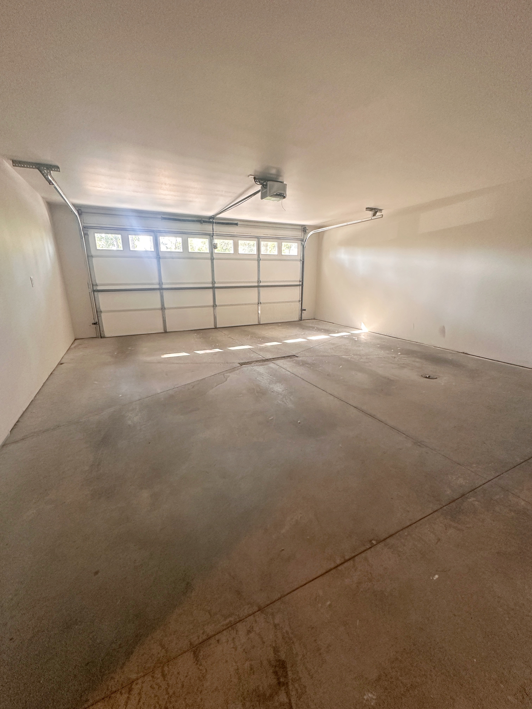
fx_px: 287
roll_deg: -0.4
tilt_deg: -15.6
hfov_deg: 85.7
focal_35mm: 14
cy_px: 354
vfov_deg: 102.1
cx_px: 266
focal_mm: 2.22
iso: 250
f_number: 2.2
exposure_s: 1/99
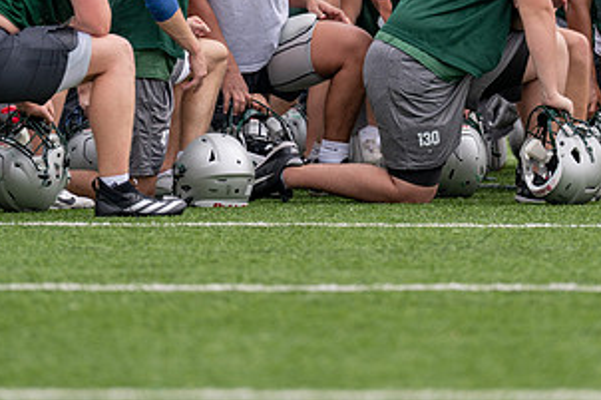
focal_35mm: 417
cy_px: -10
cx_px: 512
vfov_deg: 3.3
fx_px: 6957
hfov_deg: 4.9
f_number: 2.8
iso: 160
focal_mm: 200
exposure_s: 1/2500
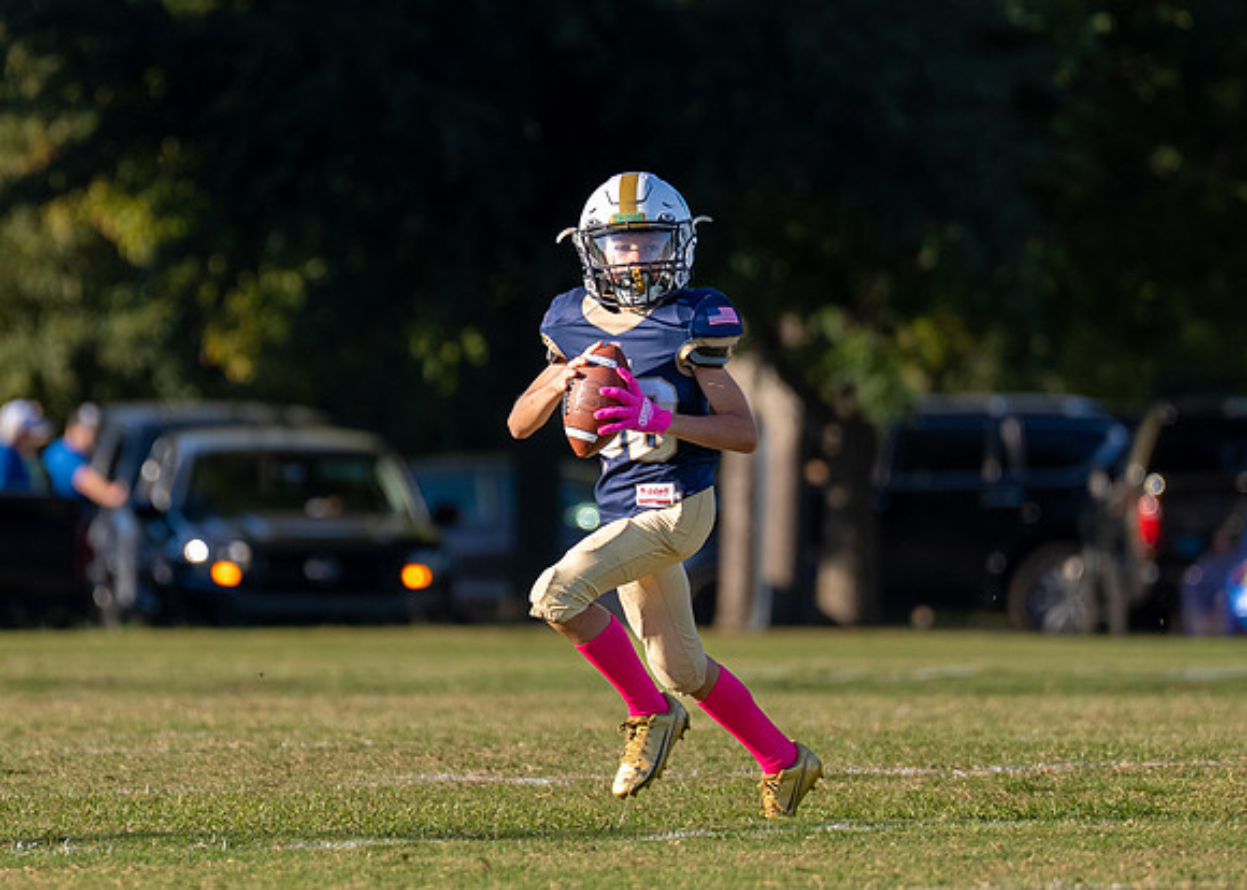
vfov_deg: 2.7
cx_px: 534
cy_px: 358
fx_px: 18824
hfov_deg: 3.8
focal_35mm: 532
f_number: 2.8
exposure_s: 1/2500
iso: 200
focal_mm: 200
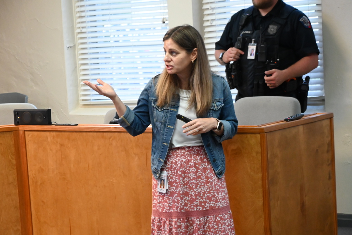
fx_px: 851
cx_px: 176
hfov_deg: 23.4
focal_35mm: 87
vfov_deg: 15.7
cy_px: 118
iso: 4000
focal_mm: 58
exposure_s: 1/160
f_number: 4.8
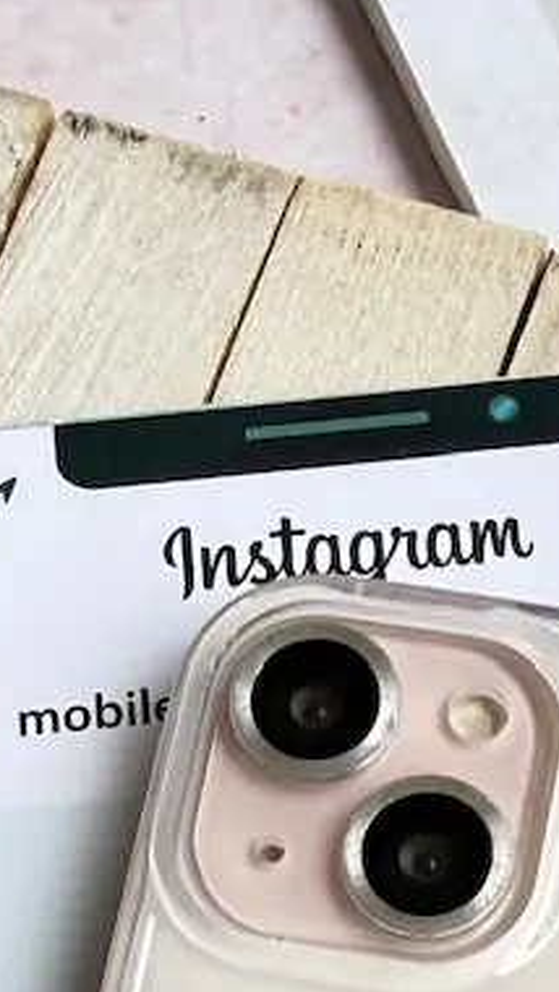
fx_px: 2317
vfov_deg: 19.9
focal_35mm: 88
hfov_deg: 13.7
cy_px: 1605
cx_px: 431
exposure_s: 1/358
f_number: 2.2
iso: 40
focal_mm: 2.22
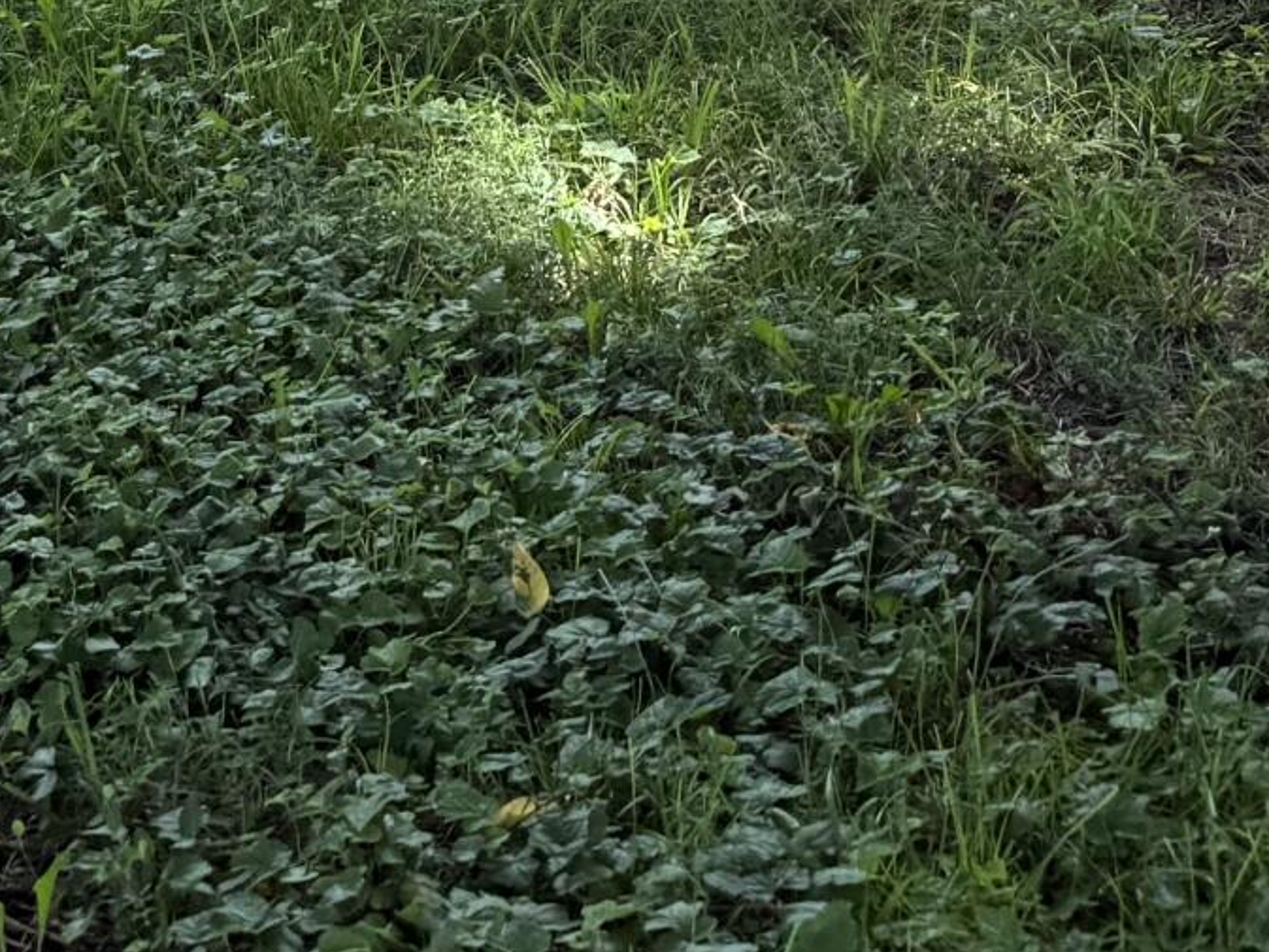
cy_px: -1078
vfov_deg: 12.0
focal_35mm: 107
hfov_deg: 17.8
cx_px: -66
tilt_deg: -8.0
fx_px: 3923
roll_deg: -0.2
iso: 80
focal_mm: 6.76
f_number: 1.78
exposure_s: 1/695
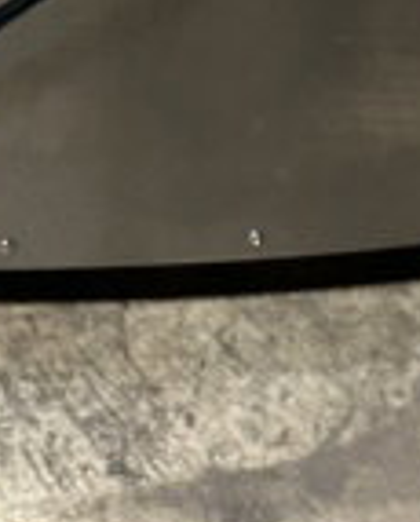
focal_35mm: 133
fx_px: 2060
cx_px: 186
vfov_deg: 12.5
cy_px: -568
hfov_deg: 11.6
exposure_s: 1/60
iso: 250
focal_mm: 6.86
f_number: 1.78
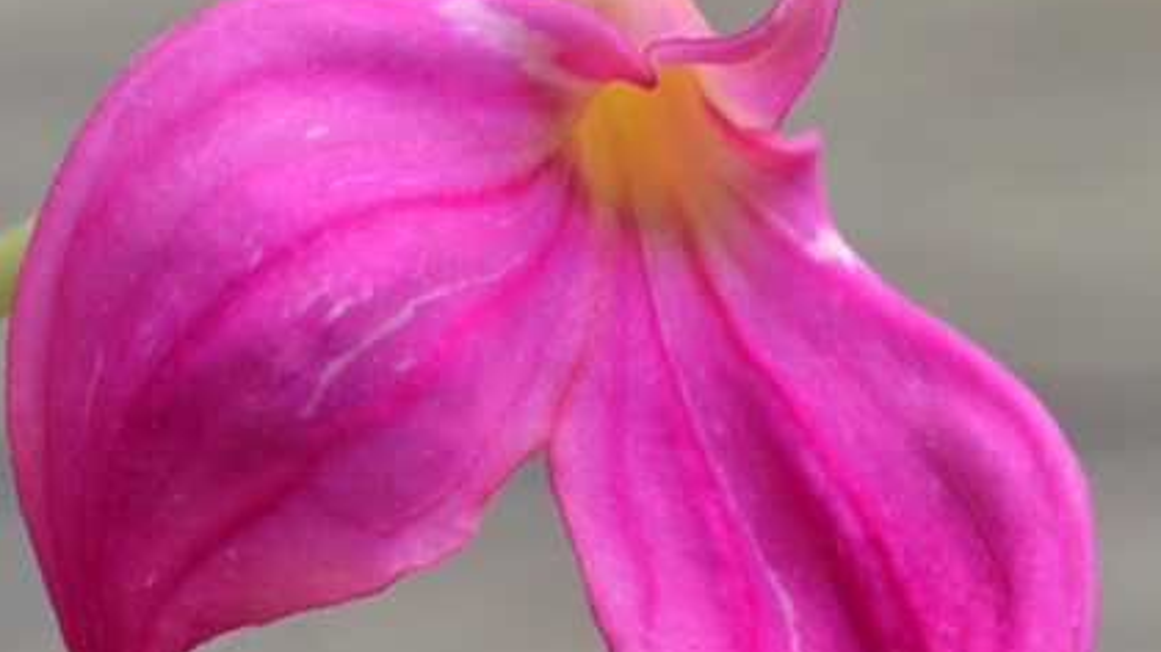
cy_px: 97
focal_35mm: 215
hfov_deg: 10.0
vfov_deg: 5.6
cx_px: 583
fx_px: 6617
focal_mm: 90
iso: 400
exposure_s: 1/8
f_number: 25
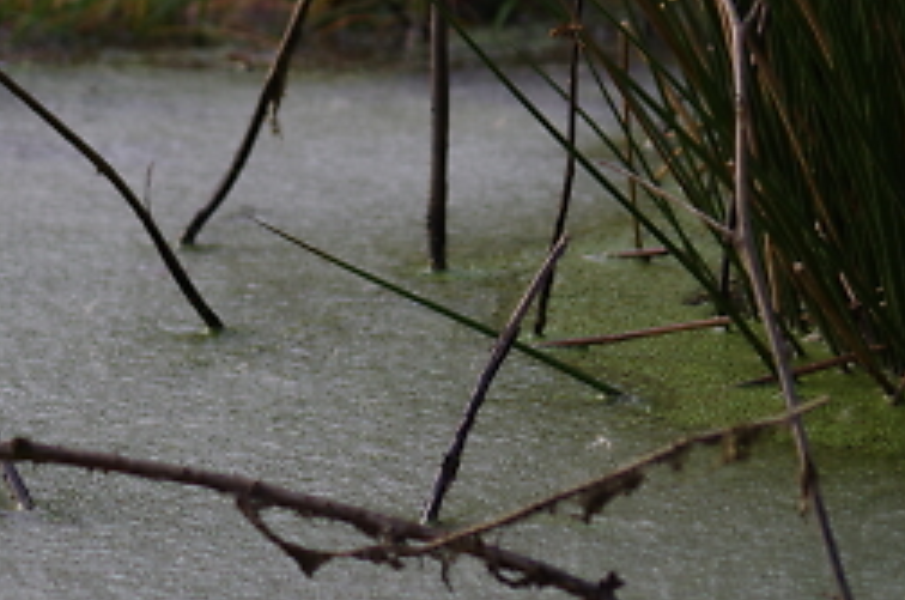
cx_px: 25
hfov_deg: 5.0
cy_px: 314
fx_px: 10287
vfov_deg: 3.3
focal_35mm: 410
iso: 200
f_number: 4.5
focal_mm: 115
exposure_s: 1/200
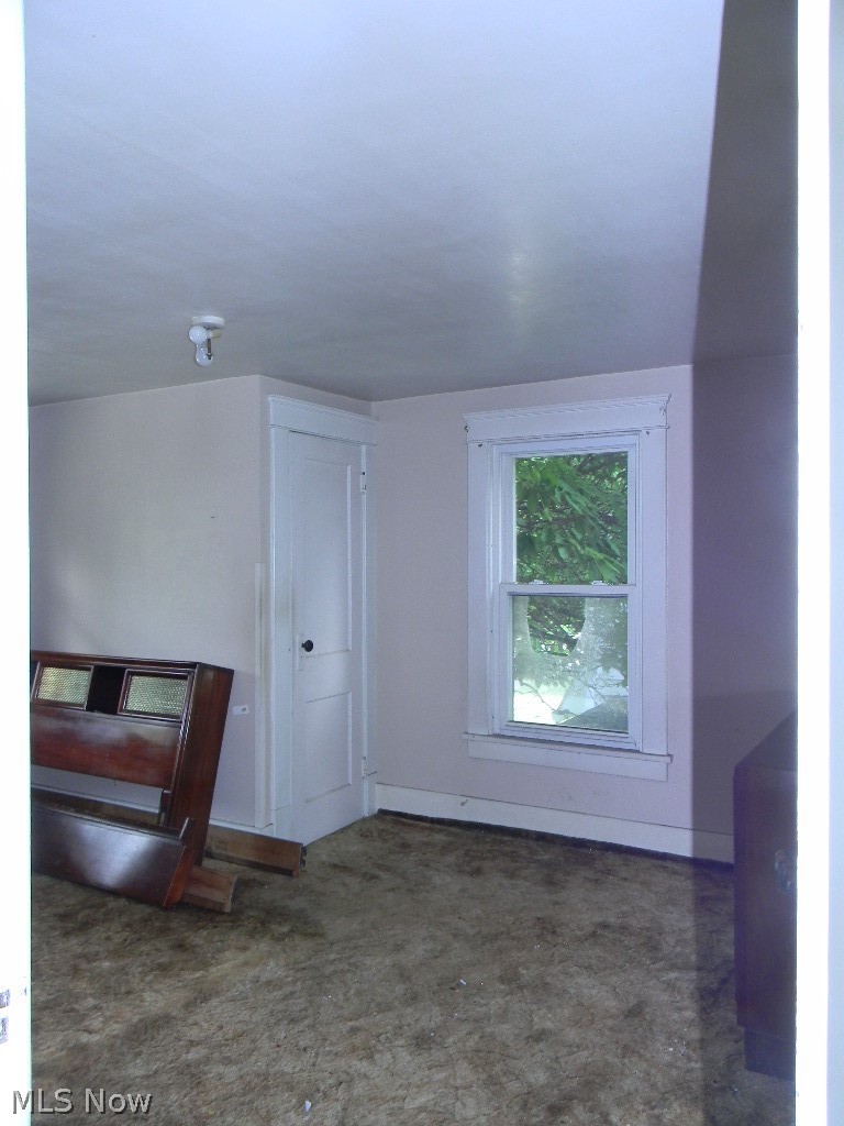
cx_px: 422
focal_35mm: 28
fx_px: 910
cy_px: 563
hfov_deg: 49.7
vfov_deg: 63.4
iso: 200
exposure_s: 1/26
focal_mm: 5
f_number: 3.5
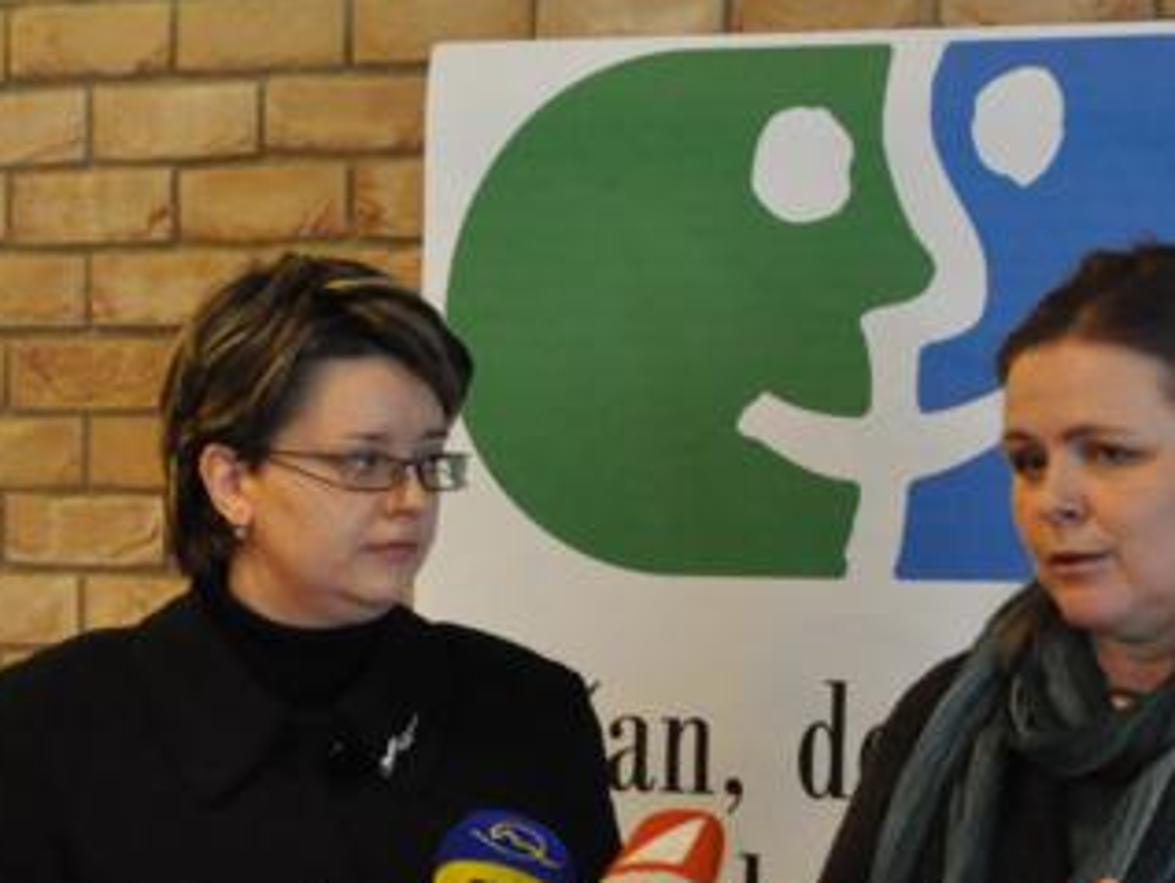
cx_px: 151
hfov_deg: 9.9
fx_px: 6767
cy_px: 855
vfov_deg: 7.4
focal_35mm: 199
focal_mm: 55
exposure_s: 1/80
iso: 3200
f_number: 4.8
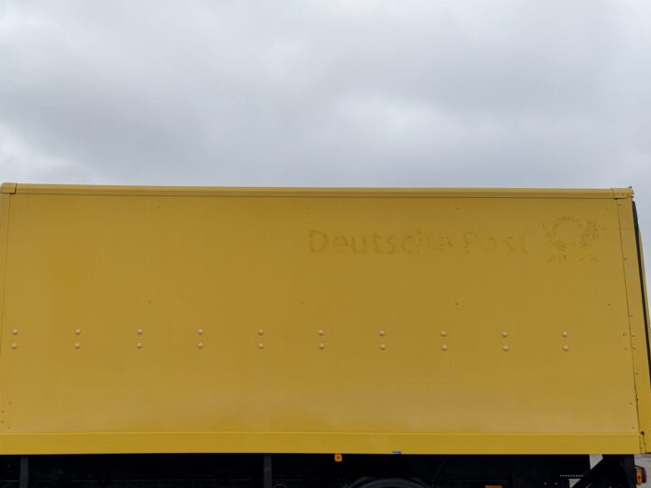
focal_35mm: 35
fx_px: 658
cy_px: 252
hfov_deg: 51.6
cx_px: 218
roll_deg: +0.6
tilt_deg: +9.2
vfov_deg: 40.7
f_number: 1.78
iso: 100
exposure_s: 1/1230
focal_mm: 6.76
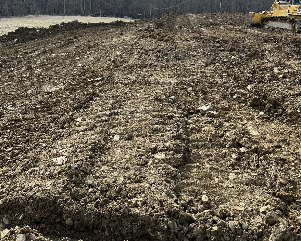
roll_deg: -5.3
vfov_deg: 42.3
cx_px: 150
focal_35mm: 34
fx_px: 303
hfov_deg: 52.8
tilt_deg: -16.9
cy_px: 66
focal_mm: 5.7
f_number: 1.5
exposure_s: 1/2208
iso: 50
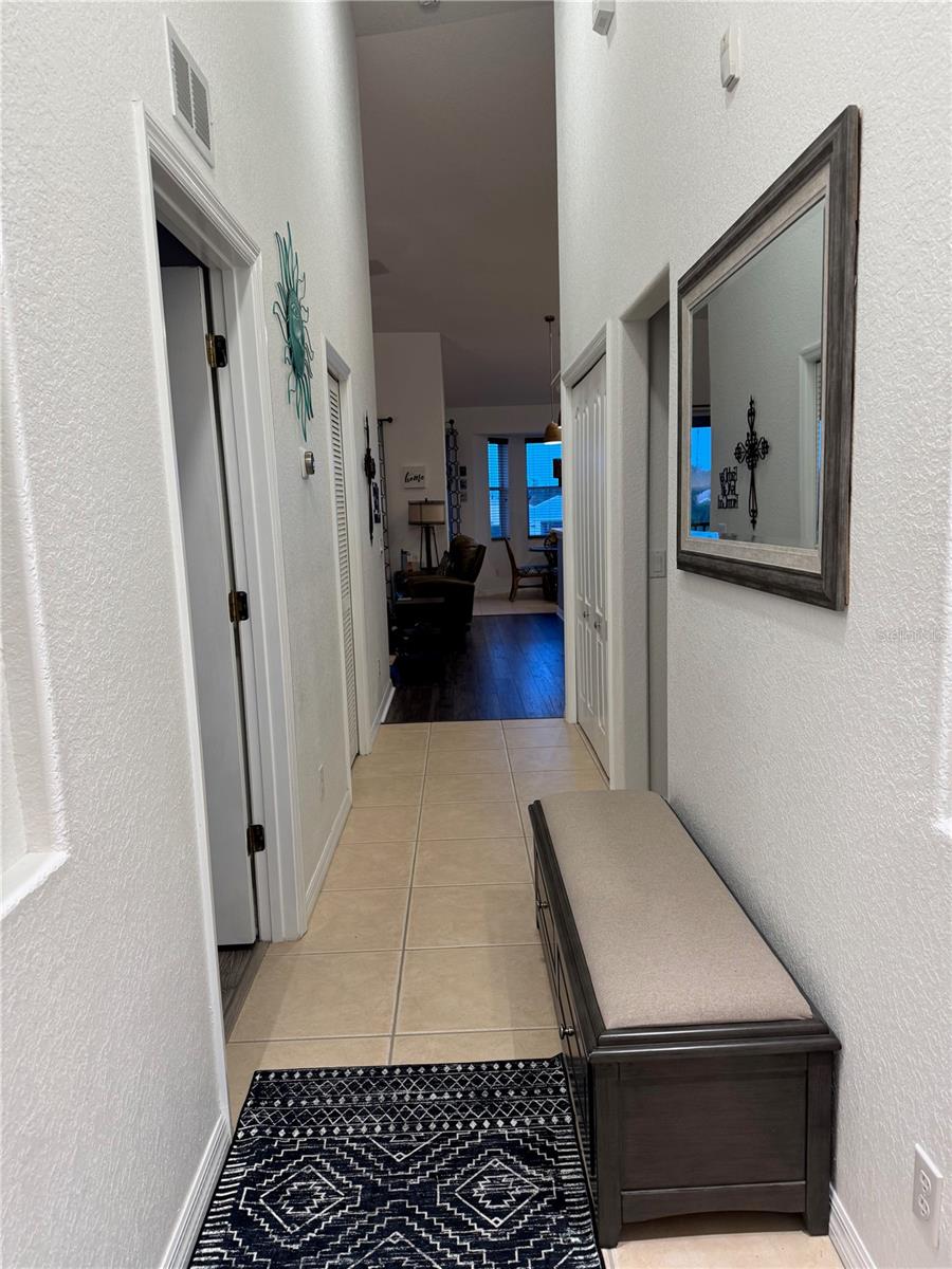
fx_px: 880
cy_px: 634
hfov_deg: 56.8
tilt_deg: -6.9
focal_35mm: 24
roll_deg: +3.1
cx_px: 476
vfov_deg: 71.6
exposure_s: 1/60
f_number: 1.78
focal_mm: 6.76
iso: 160
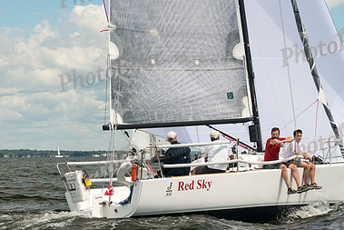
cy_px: 85
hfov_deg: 15.3
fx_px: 1281
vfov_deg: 10.2
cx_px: 240
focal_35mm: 134
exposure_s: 1/800
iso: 200
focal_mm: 70
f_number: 5.6
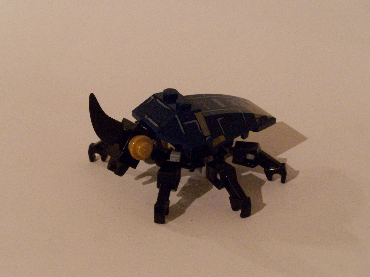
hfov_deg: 29.0
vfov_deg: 21.9
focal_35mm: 67
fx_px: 716
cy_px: 138
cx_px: 185
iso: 400
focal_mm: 11.1
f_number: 7.1
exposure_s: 1/4
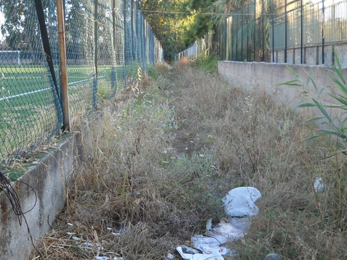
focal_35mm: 58
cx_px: 136
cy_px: 113
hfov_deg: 33.1
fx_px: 581
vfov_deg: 25.2
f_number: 3.1
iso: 77
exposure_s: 1/60
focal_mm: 6.72
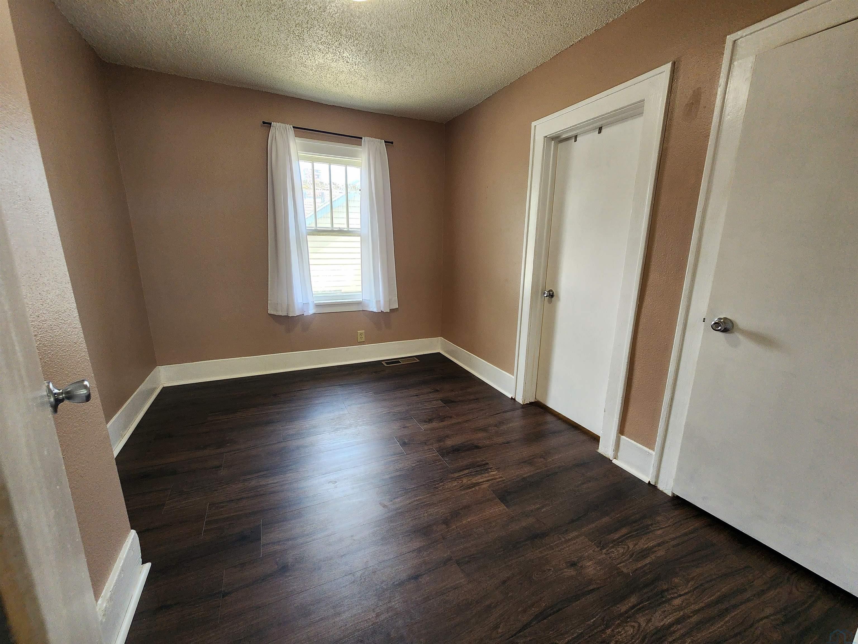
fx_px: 322
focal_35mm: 13
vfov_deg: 89.9
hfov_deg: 106.2
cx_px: 429
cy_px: 322
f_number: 2.2
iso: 160
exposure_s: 1/60
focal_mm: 2.2
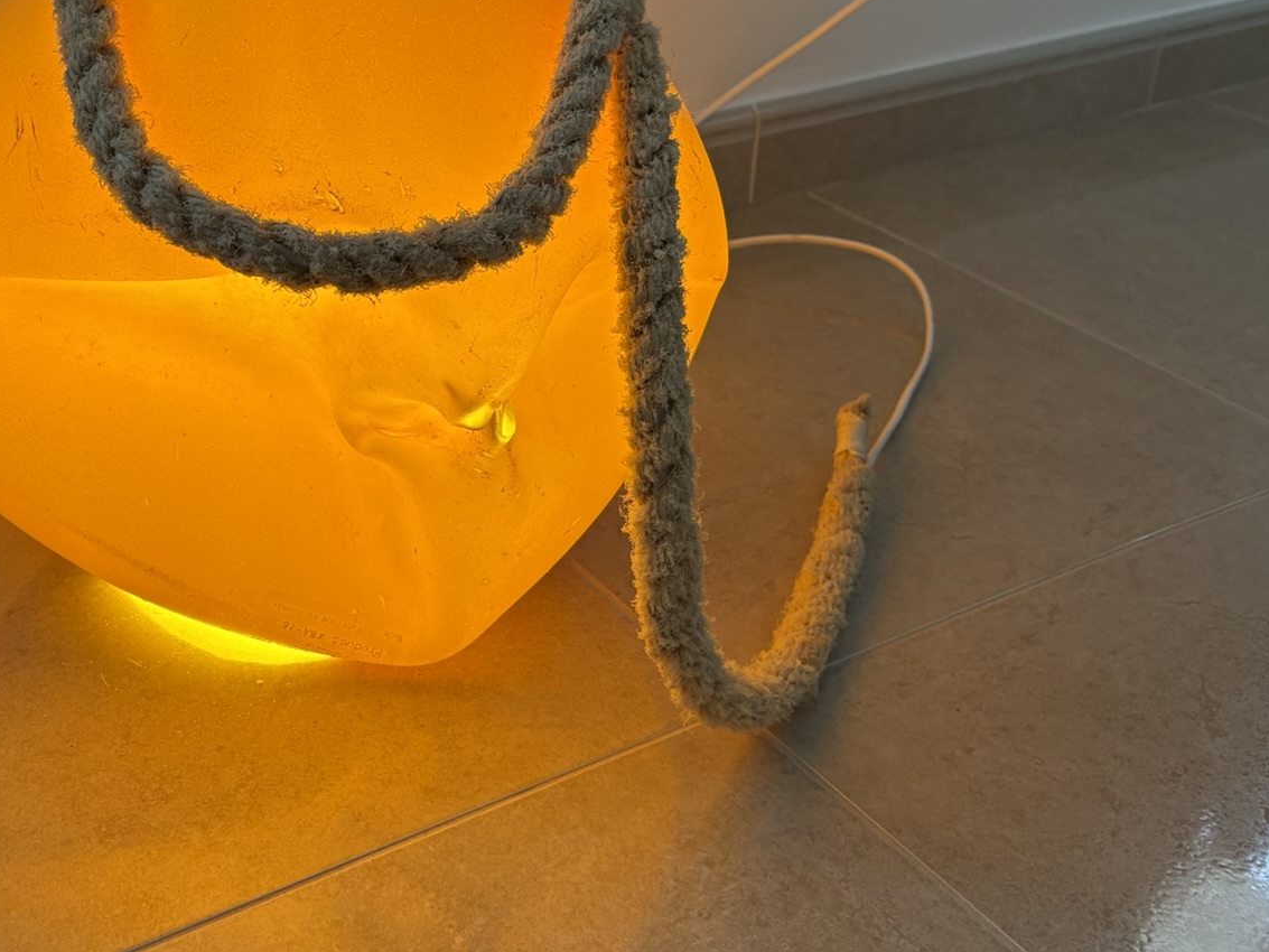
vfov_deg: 30.4
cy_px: 254
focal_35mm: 47
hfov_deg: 39.3
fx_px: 1723
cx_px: 312
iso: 100
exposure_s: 1/122
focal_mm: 5.96
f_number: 1.6
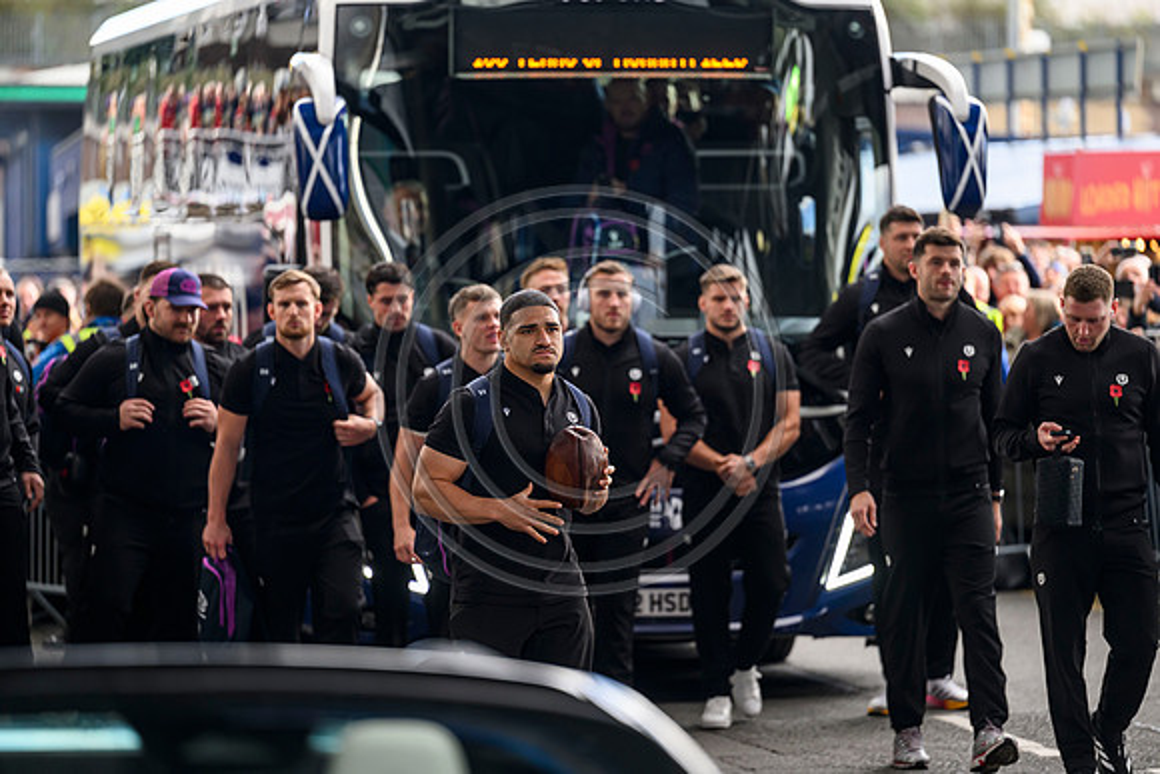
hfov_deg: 10.3
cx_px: 580
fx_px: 6446
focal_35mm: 200
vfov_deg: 6.9
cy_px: 387
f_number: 3.2
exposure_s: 1/800
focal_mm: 200
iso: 800
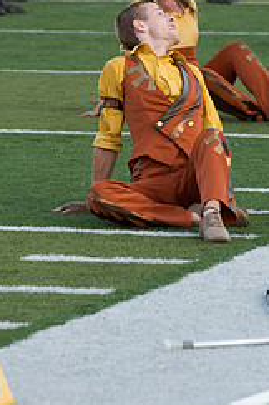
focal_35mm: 369
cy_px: 106
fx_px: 4147
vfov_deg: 5.6
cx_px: 165
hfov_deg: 3.7
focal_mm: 200
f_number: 9
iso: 640
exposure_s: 1/200
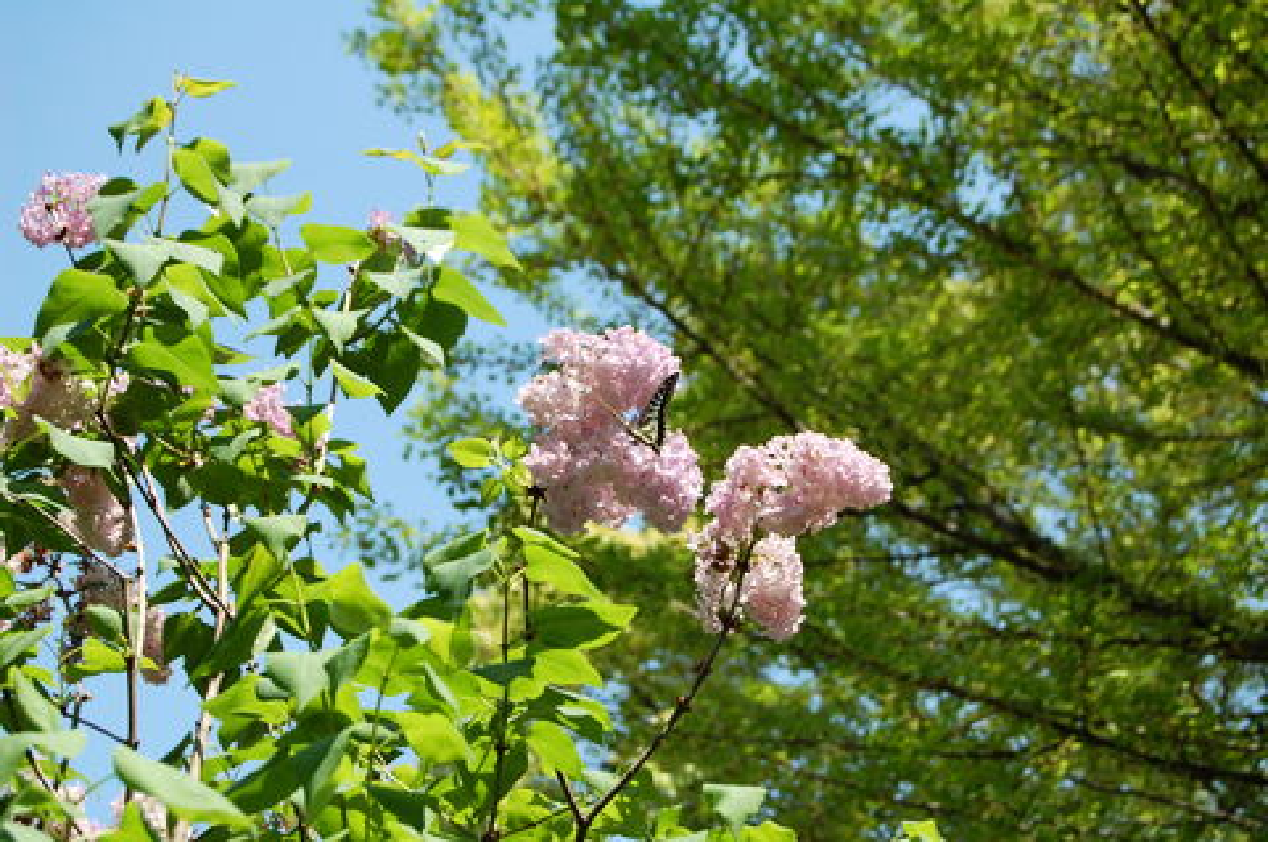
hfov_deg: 24.6
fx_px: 2903
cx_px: 634
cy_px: 421
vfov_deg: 16.5
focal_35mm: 82
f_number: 8
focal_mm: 55
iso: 200
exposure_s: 1/250
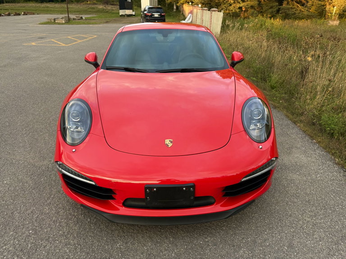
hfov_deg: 71.6
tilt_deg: -25.7
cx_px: 173
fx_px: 240
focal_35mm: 24
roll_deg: -0.7
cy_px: 130
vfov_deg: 56.8
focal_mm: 6.76
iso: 64
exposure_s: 1/121
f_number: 1.78
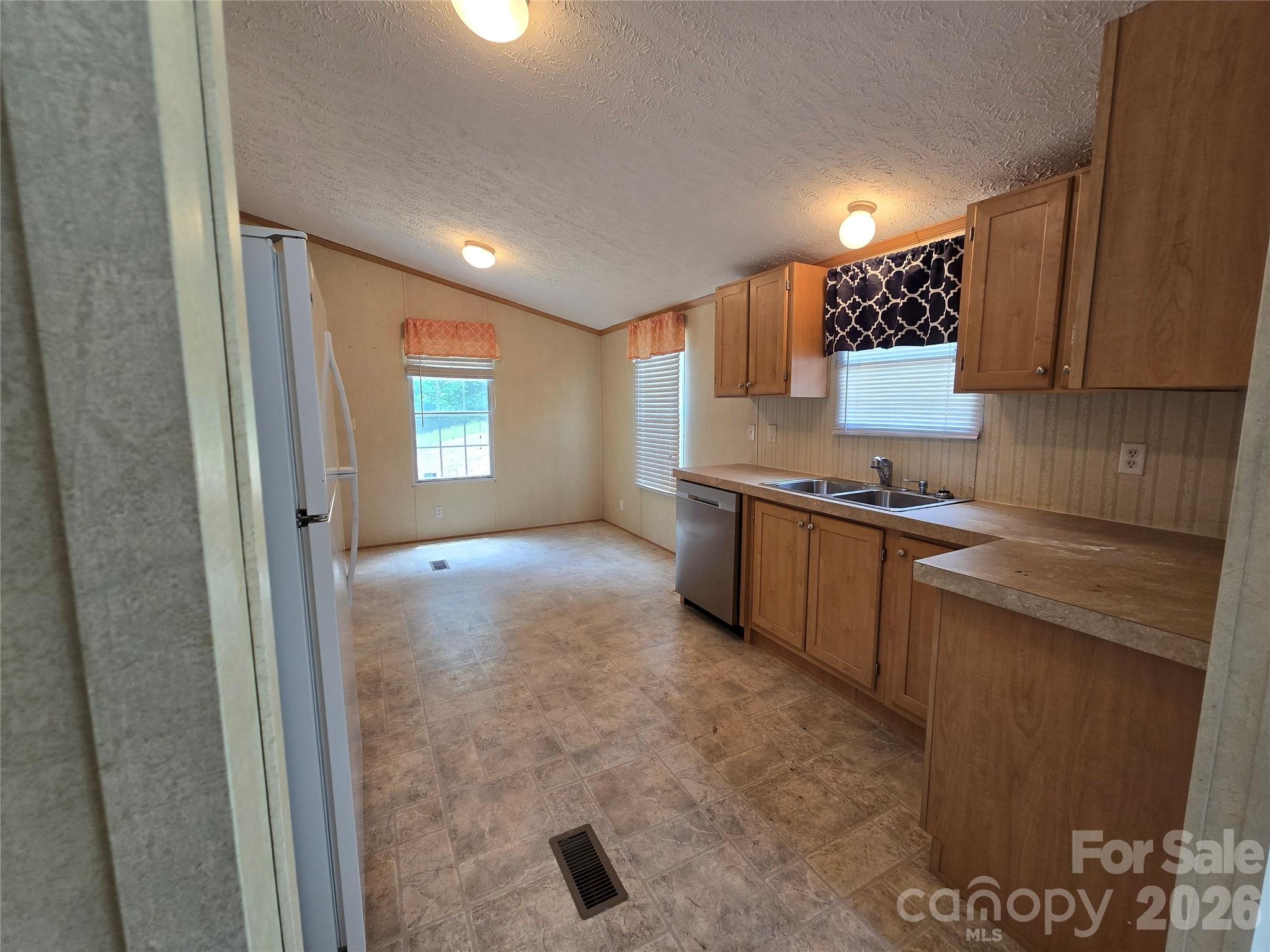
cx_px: 635
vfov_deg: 89.9
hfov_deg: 106.2
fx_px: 477
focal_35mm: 13
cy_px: 476
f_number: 2.2
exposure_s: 1/60
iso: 125
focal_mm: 2.2
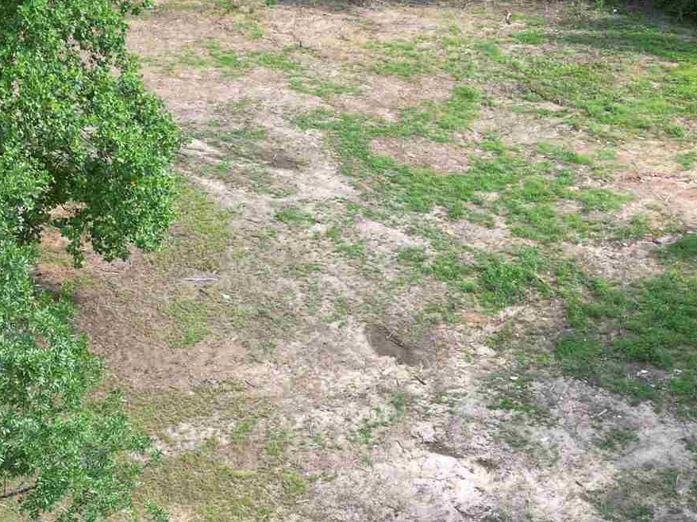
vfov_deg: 26.0
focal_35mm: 56
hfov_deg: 34.2
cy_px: 328
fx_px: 1127
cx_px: 258
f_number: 1.7
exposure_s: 1/400
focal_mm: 6.72
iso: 100
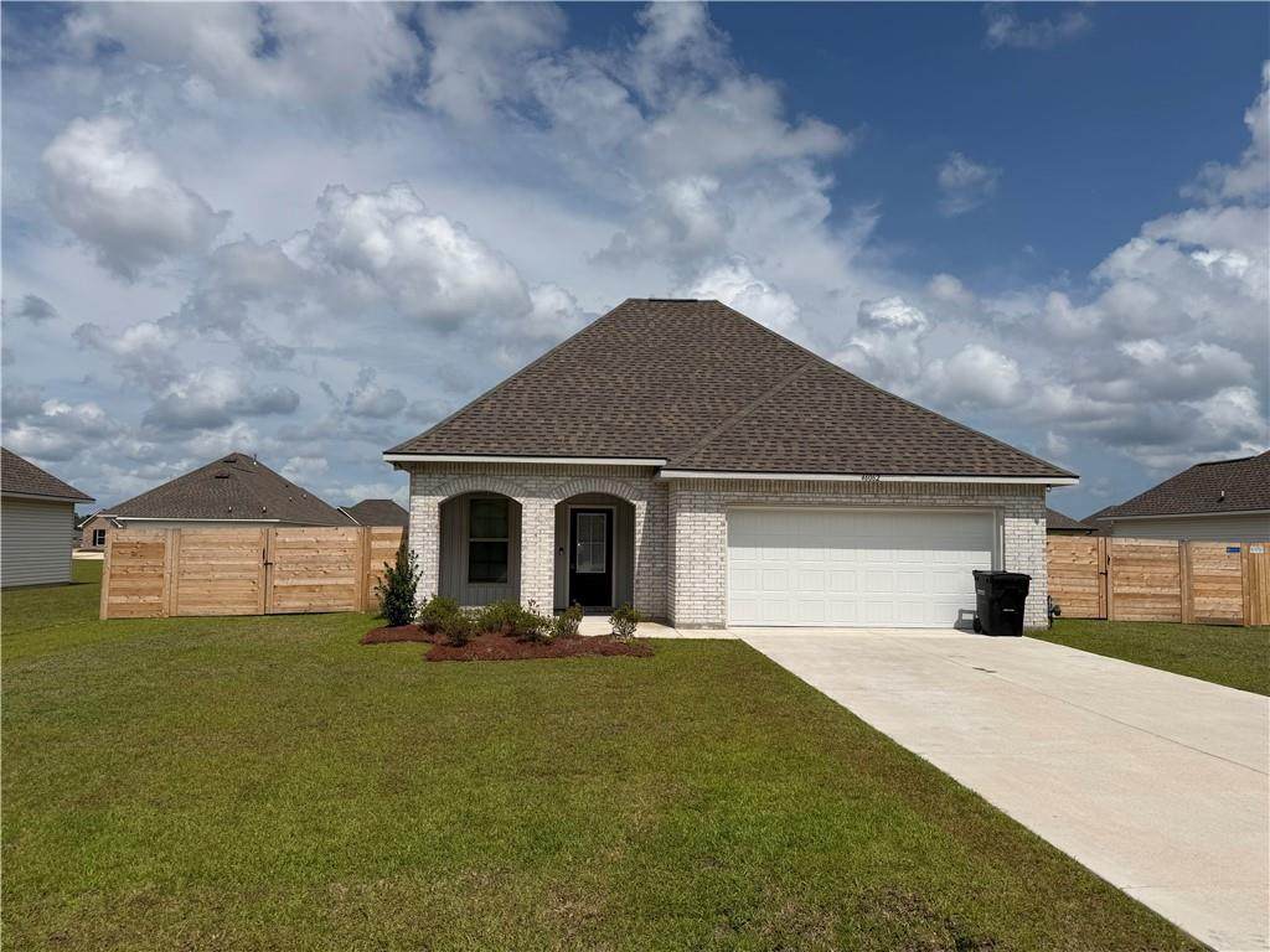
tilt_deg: +4.4
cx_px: 635
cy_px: 476
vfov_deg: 56.8
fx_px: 881
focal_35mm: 24
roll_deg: -0.8
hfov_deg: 71.6
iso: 80
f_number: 1.78
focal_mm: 6.76
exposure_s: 1/14286
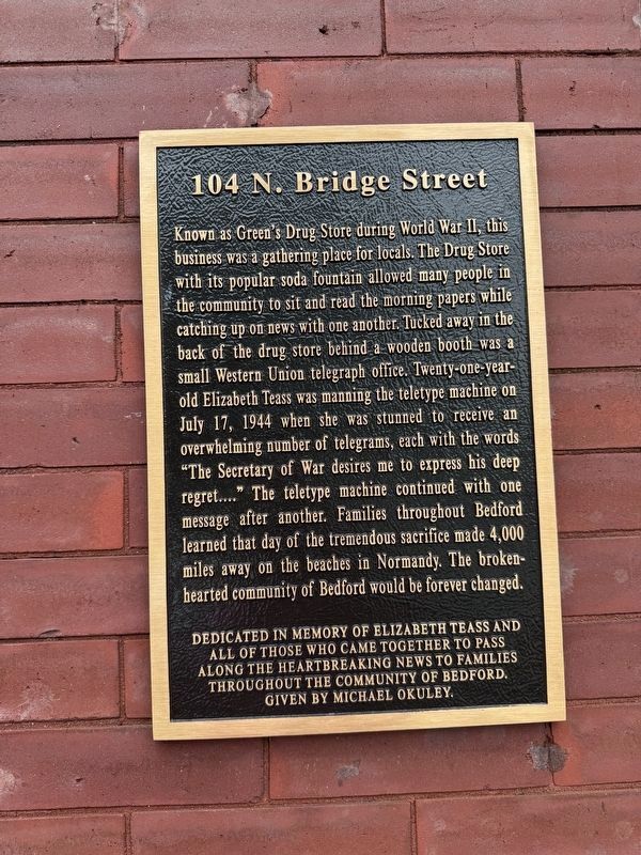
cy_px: 428
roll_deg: +1.2
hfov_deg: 56.8
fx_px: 593
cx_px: 320
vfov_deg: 71.6
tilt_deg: +3.8
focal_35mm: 24
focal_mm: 6.76
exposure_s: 1/121
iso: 80
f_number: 1.78
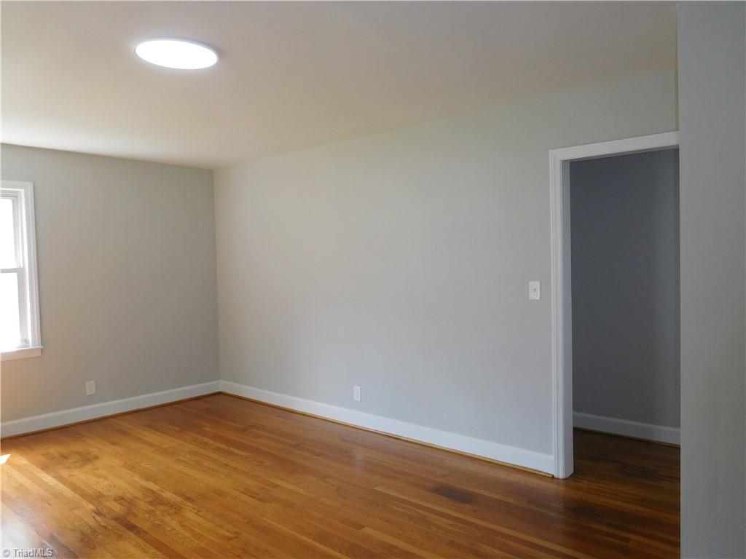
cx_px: 373
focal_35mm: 25
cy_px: 280
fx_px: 539
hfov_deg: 69.4
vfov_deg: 54.9
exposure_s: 1/50
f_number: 3.4
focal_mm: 4.5
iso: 125
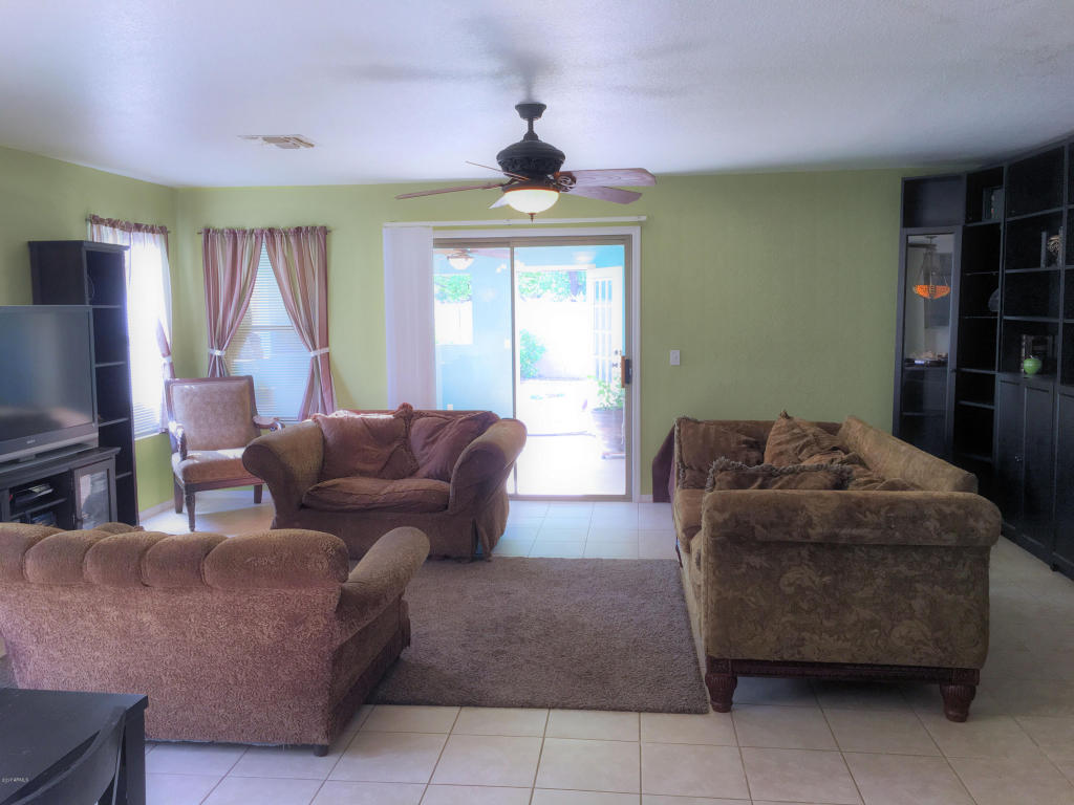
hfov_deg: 61.7
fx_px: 900
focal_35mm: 29
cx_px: 537
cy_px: 402
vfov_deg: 48.2
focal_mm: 4.15
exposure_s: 1/30
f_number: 2.2
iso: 125
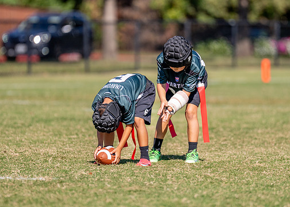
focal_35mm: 328
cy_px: 96
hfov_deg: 6.1
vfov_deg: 4.4
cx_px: 153
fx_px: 2701
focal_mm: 200
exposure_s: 1/5000
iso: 250
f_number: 2.8
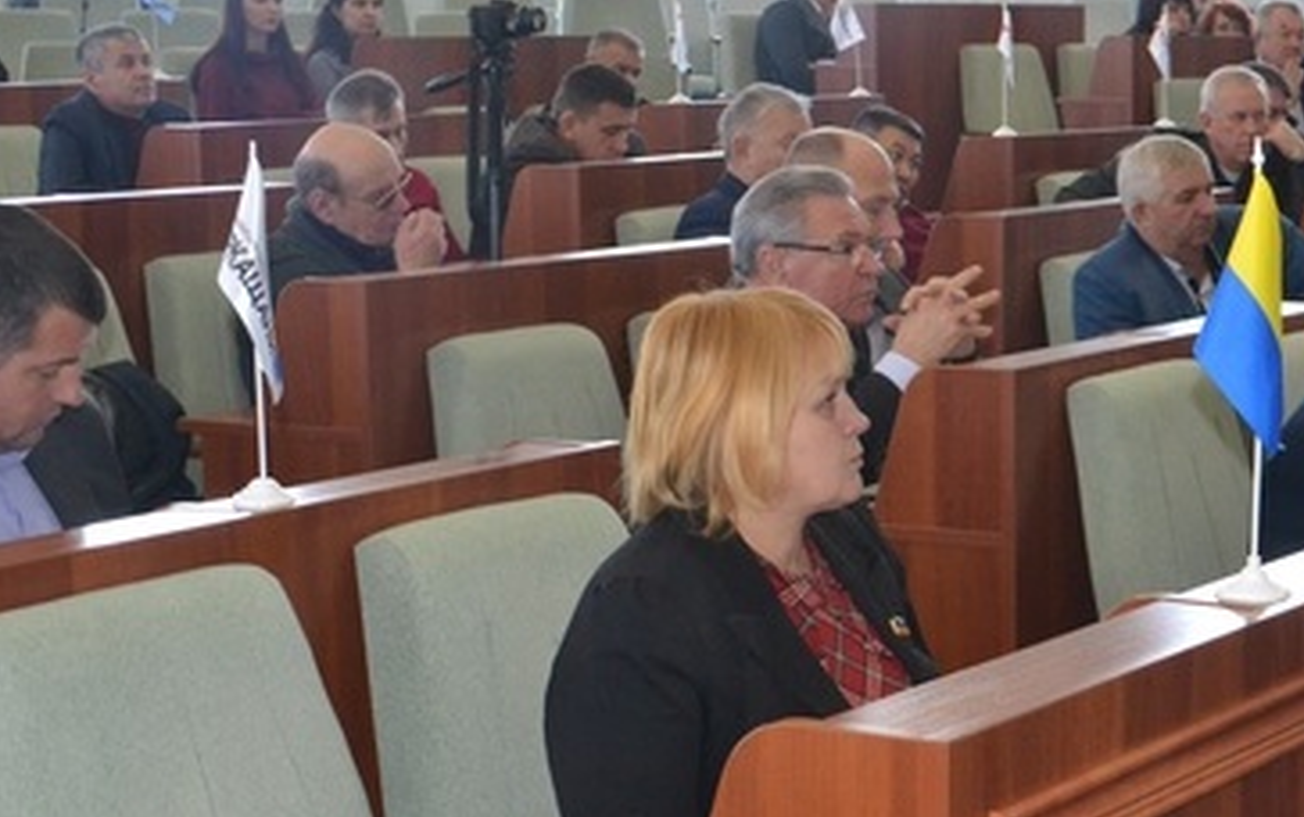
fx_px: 3058
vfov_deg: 15.2
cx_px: 906
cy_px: 532
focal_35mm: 86
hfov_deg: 23.9
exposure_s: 1/60
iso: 2200
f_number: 4.8
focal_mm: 32
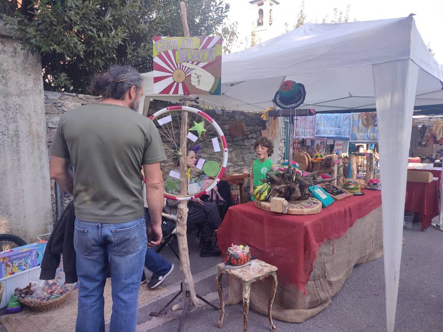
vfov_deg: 54.9
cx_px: 222
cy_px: 166
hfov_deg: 69.4
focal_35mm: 25
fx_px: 320
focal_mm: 6.04
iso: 50
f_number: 1.9
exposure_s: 1/109
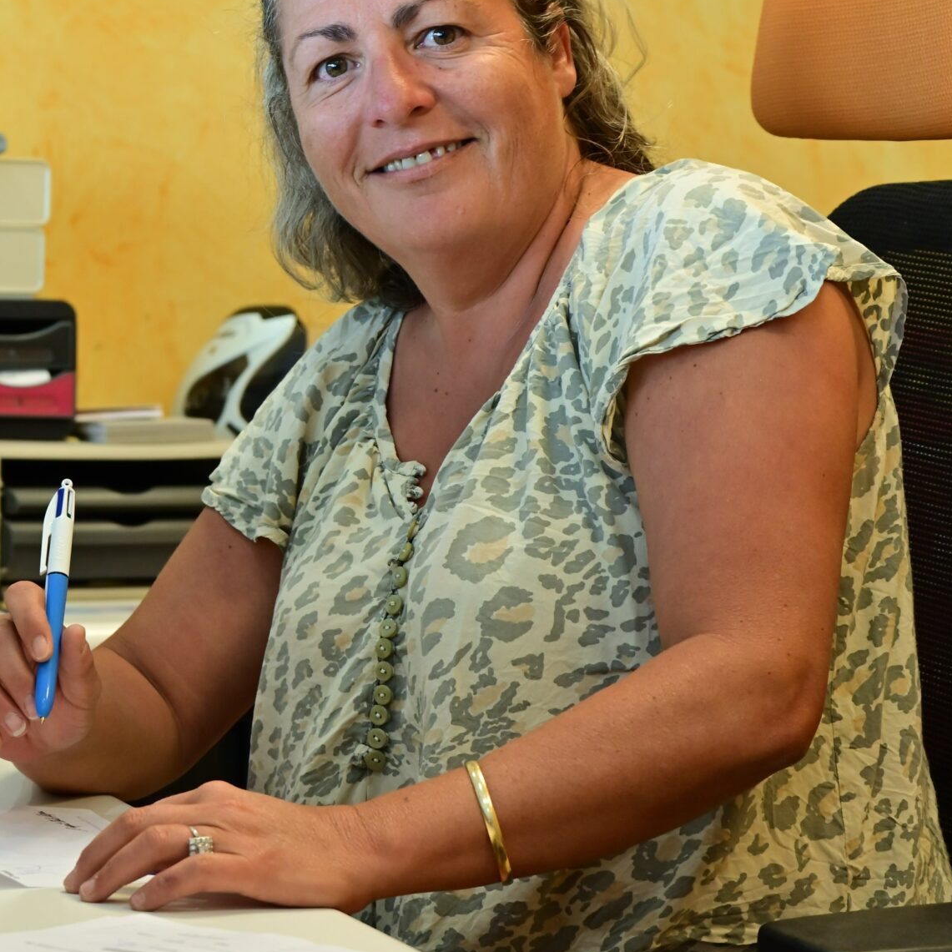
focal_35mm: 103
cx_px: 199
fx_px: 3205
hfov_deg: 16.8
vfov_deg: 16.9
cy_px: 381
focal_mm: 54
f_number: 5.6
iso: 1100
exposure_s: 1/60
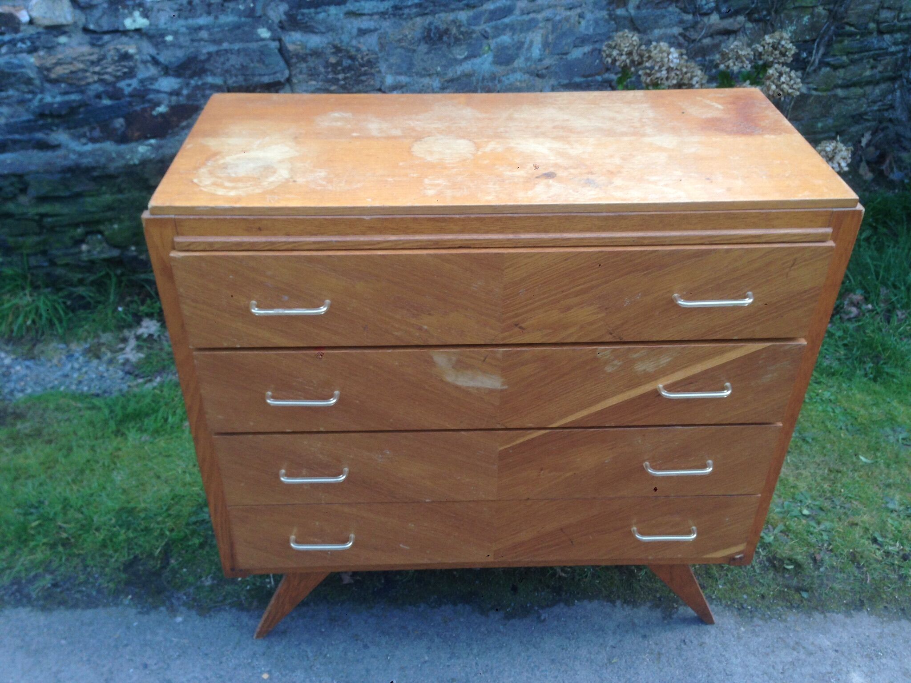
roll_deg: -0.5
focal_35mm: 33
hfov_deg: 55.4
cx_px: 456
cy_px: 342
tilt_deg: -35.1
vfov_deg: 42.9
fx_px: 868
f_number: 2.4
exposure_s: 1/120
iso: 64
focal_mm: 4.12
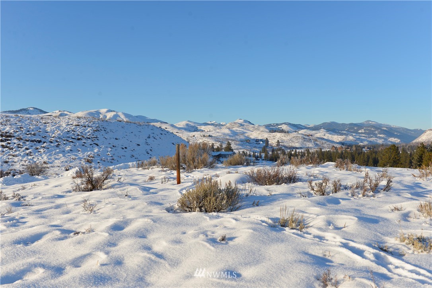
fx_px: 432
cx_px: 216
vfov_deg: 36.9
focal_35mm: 36
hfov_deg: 53.1
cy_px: 144
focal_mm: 36
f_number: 8
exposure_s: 1/250
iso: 100
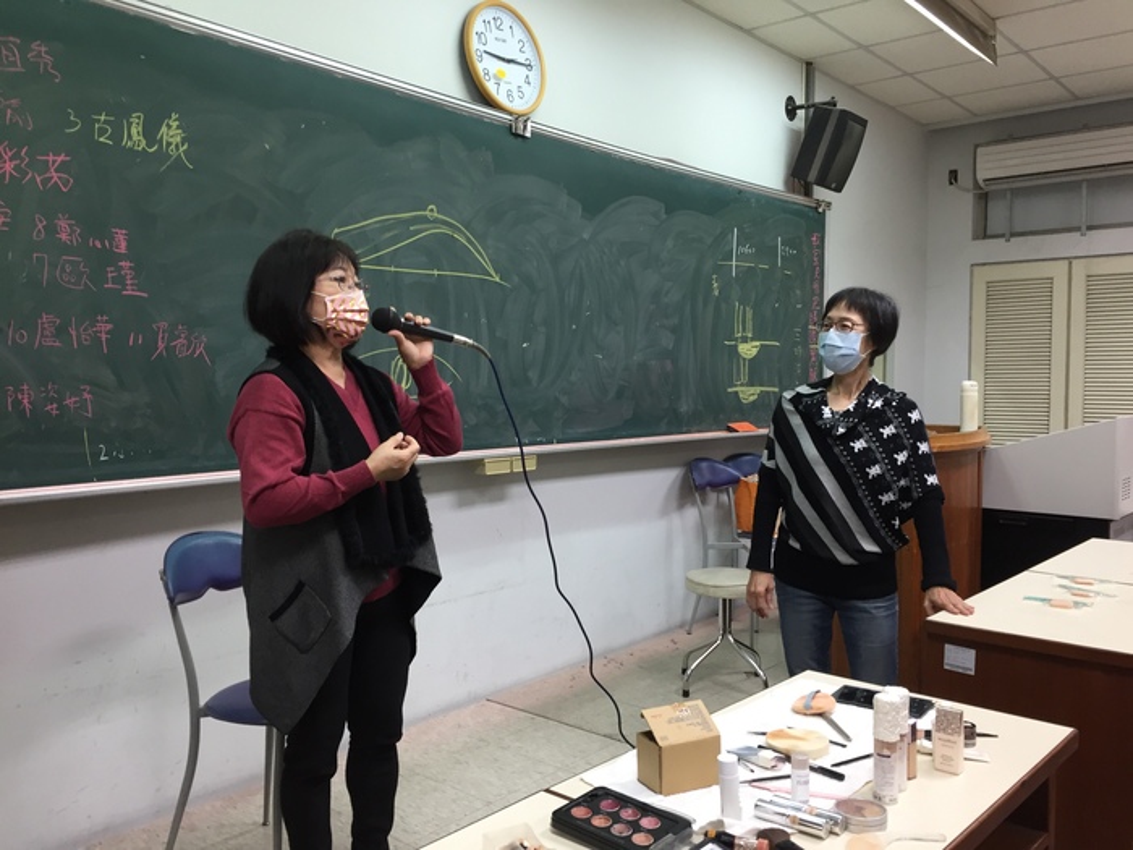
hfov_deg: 61.7
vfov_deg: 48.2
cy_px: 425
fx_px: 949
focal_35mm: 29
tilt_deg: -4.0
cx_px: 566
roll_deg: -0.7
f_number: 2.2
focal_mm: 4.15
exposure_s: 1/30
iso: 64
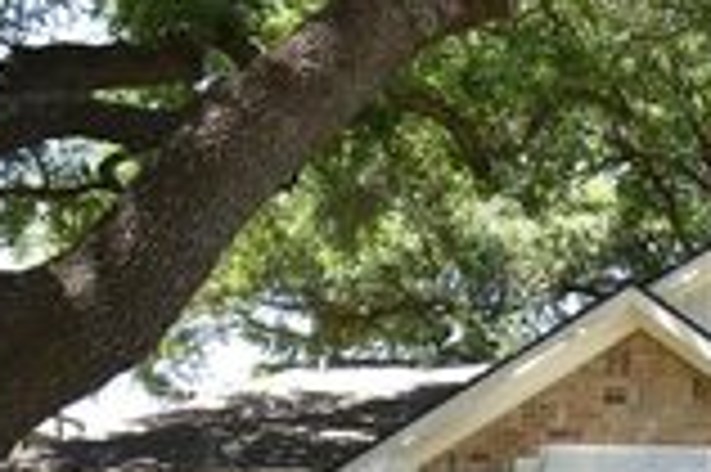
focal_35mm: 57
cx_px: 850
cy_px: 587
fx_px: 1125
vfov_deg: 21.7
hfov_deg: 30.0
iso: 200
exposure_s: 1/200
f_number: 6.3
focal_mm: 12
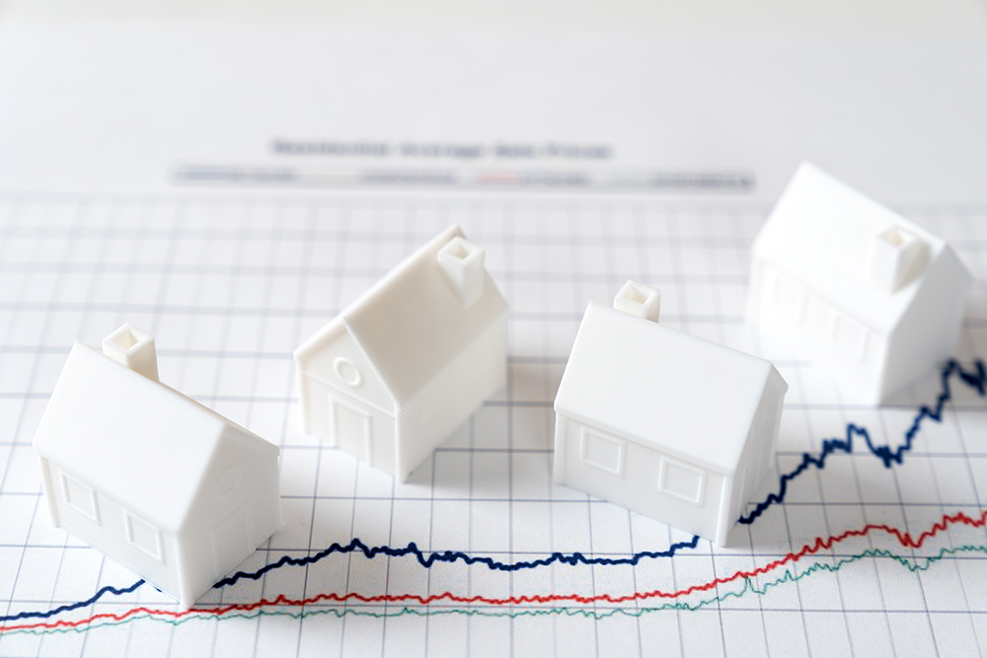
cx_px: 494
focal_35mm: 68
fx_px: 1864
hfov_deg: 29.7
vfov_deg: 20.0
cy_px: 329
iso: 100
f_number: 5.6
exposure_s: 1/20
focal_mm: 68
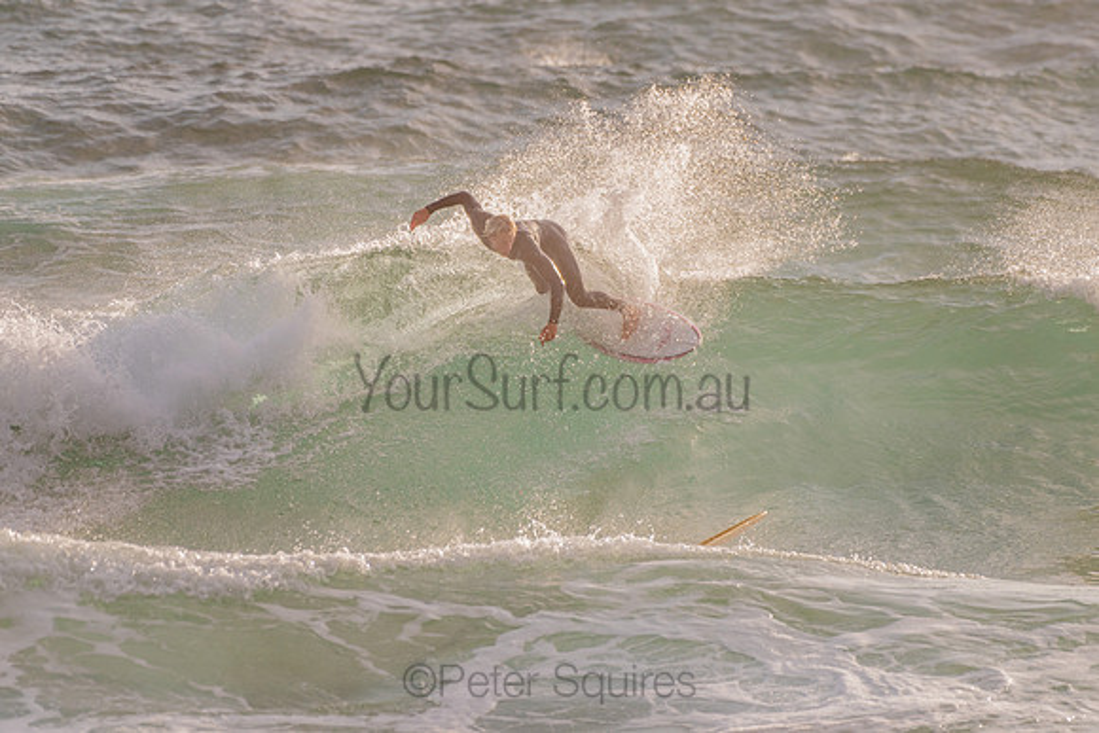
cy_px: 356
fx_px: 18714
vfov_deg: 2.2
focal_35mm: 613
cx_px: 536
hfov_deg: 3.4
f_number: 5.6
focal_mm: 500
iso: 180
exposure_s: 1/2000
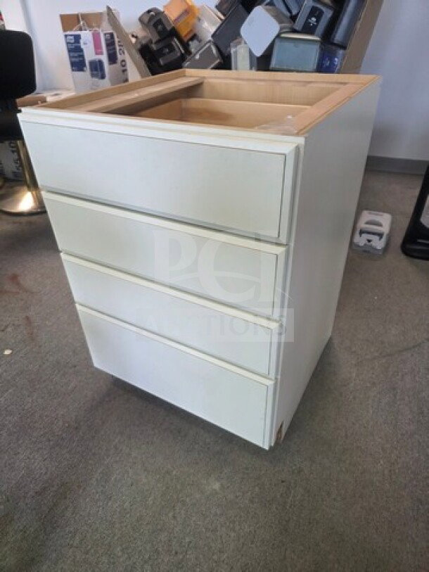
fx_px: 380
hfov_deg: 58.9
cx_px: 214
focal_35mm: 23
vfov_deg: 73.9
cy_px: 286
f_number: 1.7
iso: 400
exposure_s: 1/120
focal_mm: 6.3
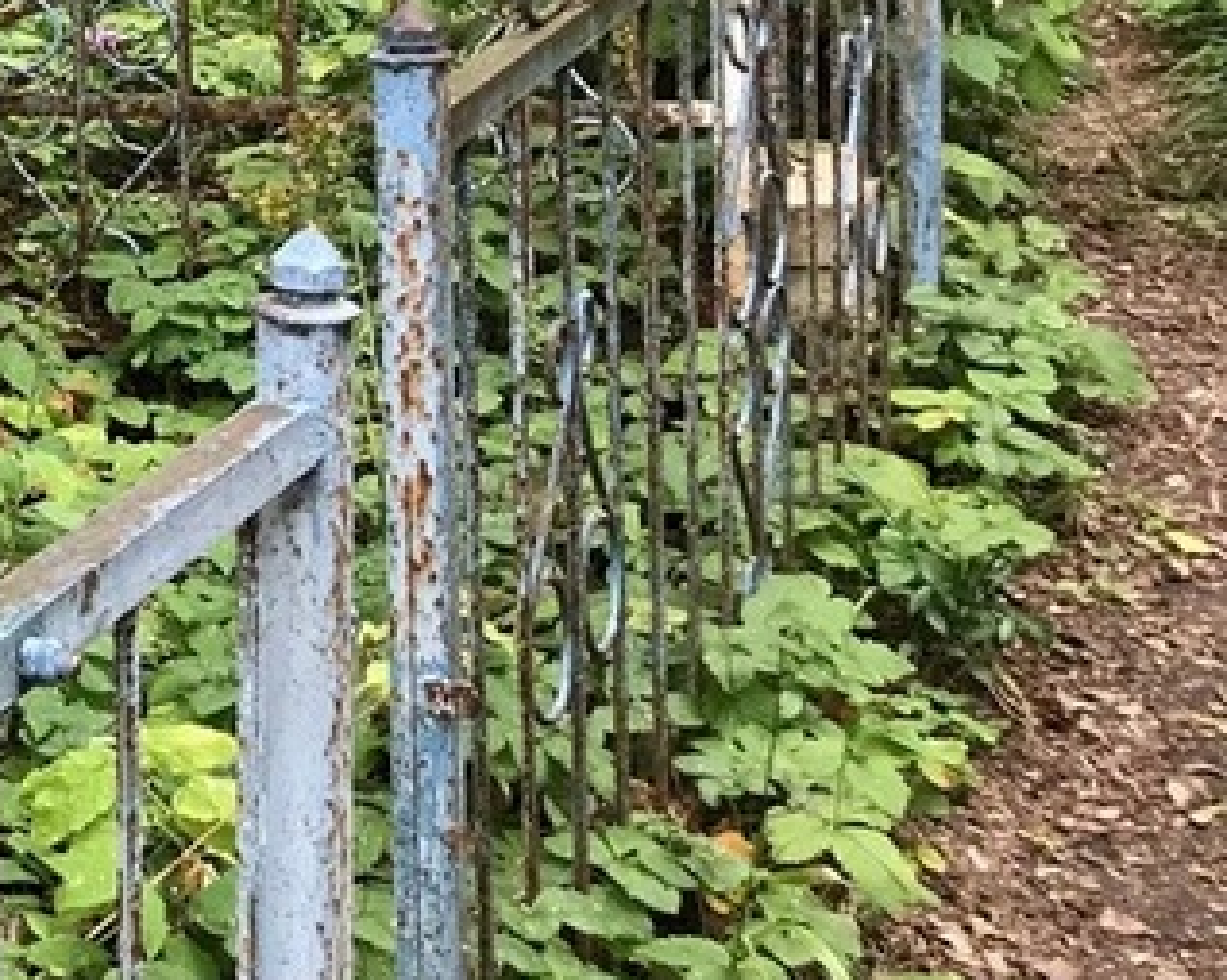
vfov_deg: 17.0
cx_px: -725
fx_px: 3194
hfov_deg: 18.6
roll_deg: +0.0
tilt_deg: -4.7
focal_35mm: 88
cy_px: -27
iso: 25
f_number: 1.8
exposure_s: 1/33
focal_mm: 3.99
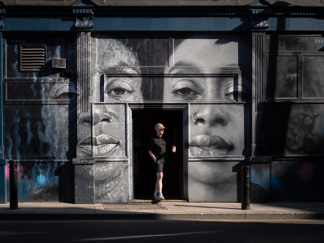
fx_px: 412
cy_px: 122
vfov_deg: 32.9
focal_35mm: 44
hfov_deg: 42.9
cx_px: 162
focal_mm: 22
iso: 250
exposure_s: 1/800
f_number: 5
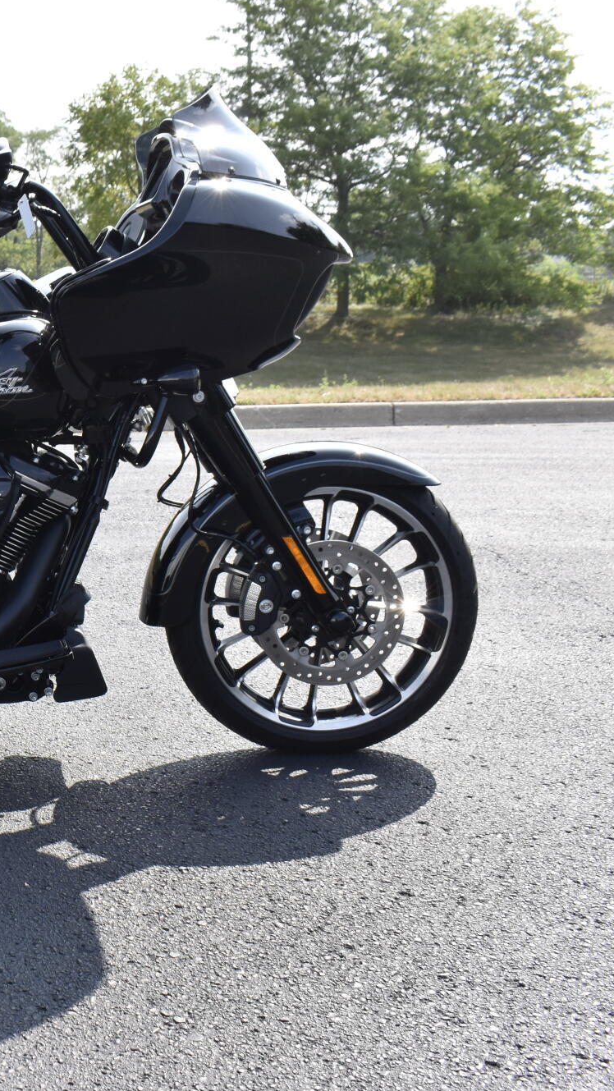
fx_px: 1504
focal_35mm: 52
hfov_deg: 20.8
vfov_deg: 39.9
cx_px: -206
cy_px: 545
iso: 400
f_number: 9
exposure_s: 1/320
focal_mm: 22
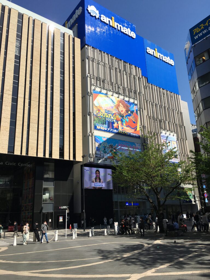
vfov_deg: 61.7
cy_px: 140
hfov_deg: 48.2
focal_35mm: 29
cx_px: 105
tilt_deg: +17.5
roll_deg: +2.9
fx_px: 235
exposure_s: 1/1923
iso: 25
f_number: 2.2
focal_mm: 4.15
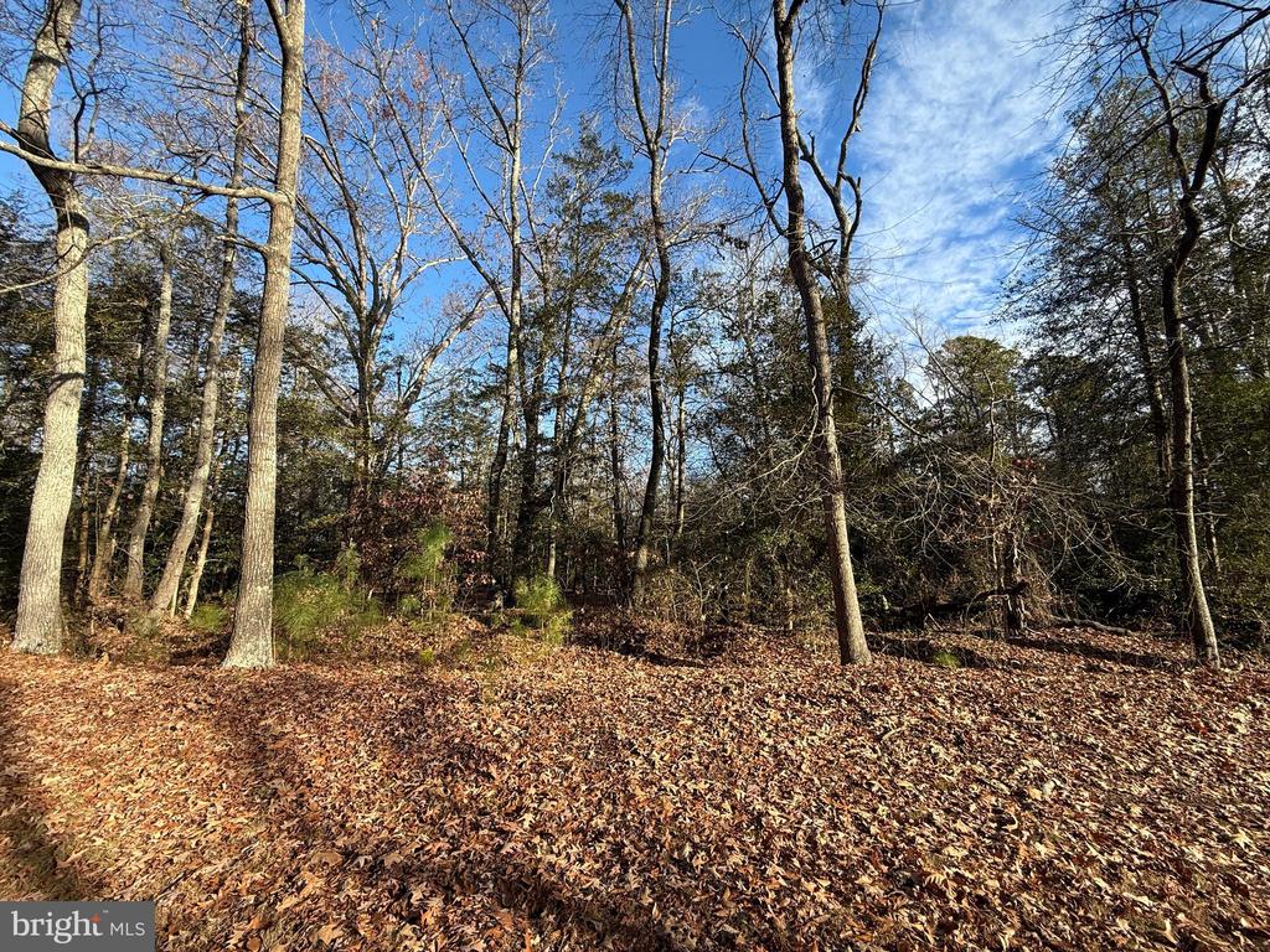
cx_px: 635
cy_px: 476
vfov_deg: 85.7
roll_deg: +0.1
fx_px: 514
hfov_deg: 102.1
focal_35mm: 14
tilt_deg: +11.1
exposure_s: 1/518
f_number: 2.2
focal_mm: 2.22
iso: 50
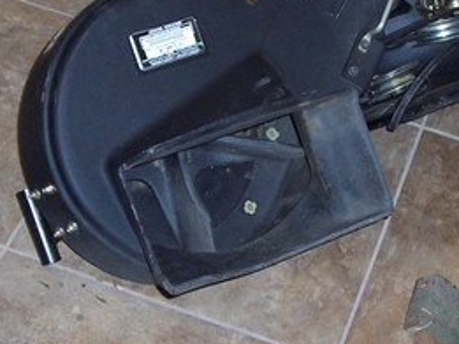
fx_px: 1274
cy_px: 163
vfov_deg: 15.4
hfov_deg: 20.4
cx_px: 216
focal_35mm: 96
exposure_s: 1/60
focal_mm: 7
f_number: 3
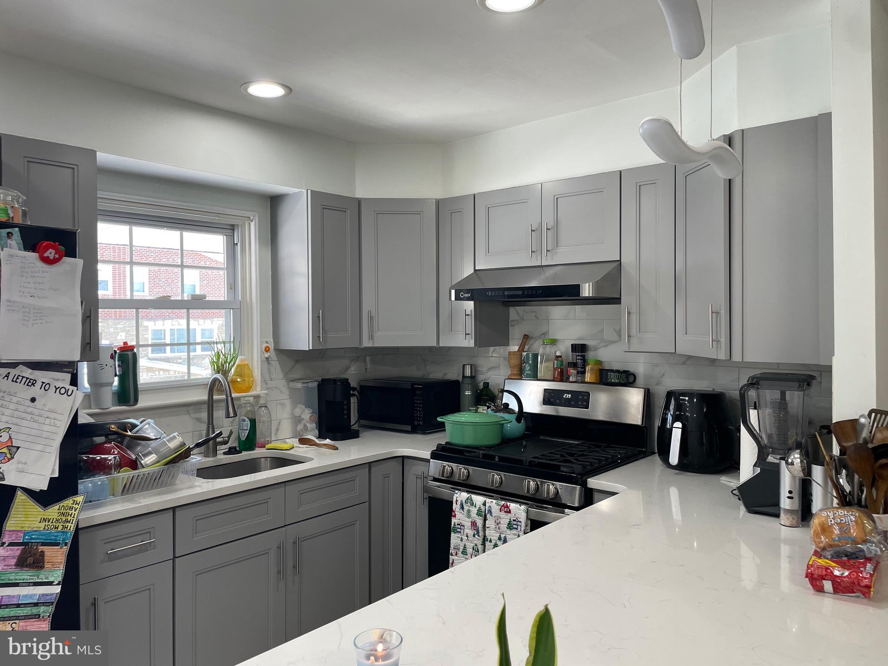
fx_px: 667
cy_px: 333
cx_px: 444
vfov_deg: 53.1
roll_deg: +0.6
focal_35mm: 26
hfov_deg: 67.3
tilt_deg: -1.2
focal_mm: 4.2
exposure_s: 1/120
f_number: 1.6
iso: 80
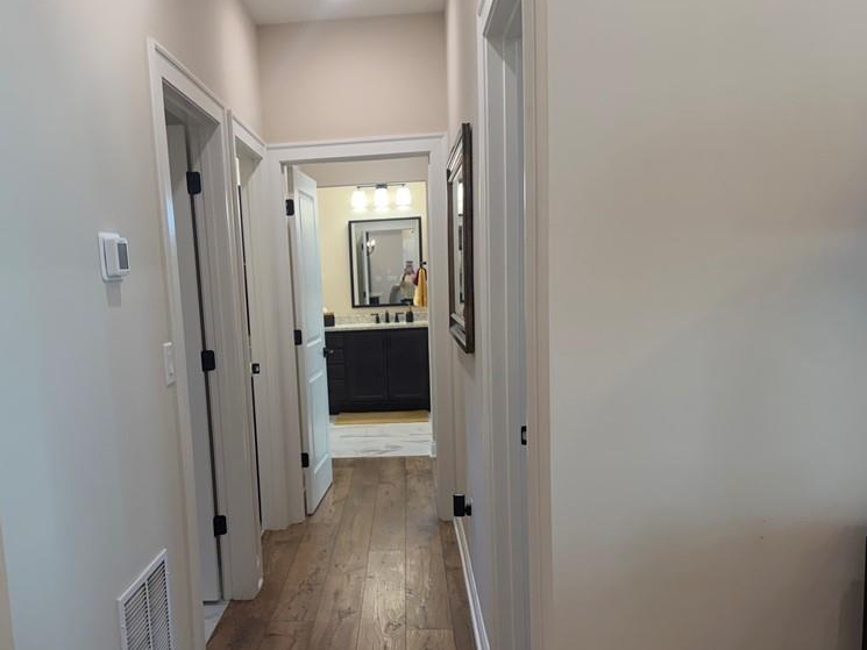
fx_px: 827
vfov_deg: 42.6
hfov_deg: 54.8
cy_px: 405
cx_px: 335
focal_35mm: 33
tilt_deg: -9.2
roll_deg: +2.5
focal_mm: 6.76
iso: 200
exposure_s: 1/158
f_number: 1.78
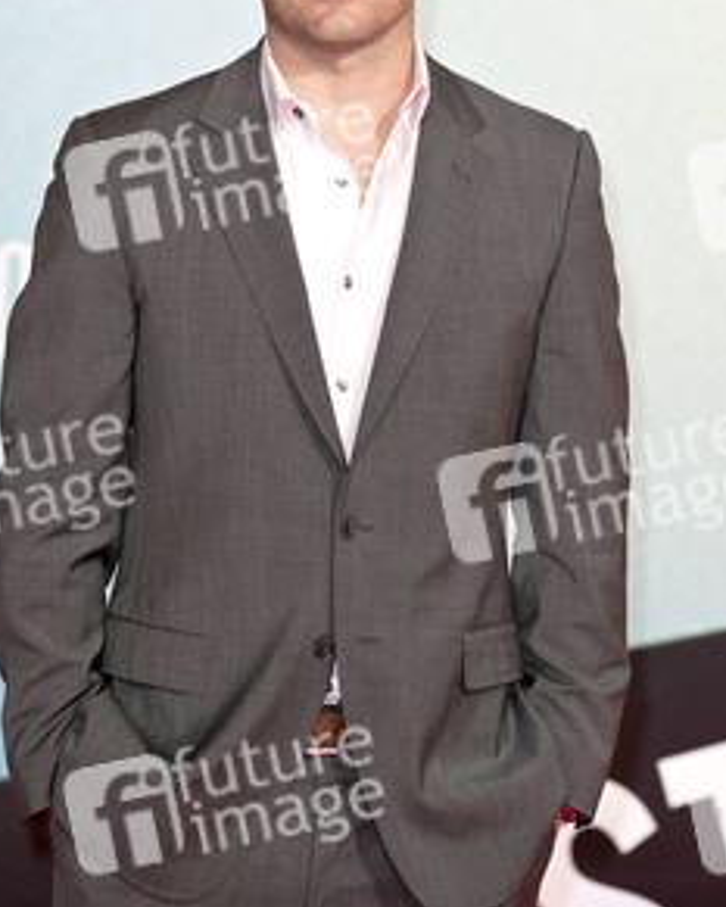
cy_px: 334
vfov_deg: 11.1
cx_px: 316
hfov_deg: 8.9
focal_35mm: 174
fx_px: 4671
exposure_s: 1/250
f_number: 5.6
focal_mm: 135
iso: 1000
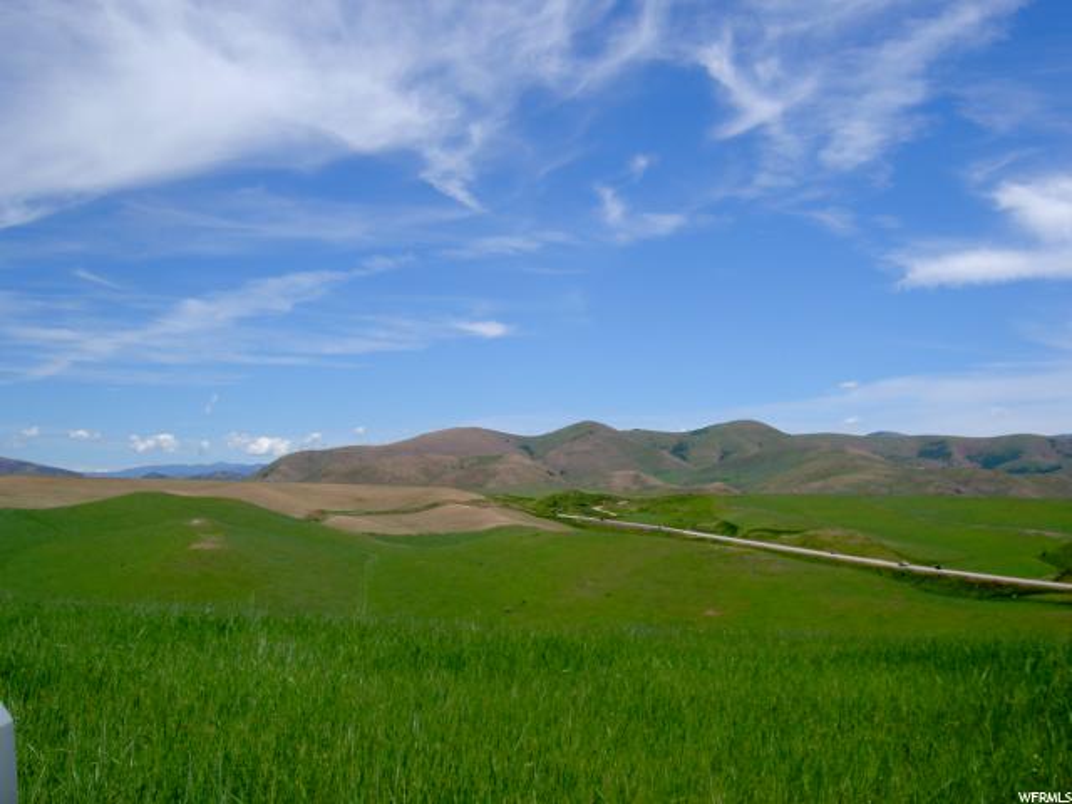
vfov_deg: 36.8
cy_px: 402
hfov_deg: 47.9
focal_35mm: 39
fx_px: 1208
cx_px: 536
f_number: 4.7
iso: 100
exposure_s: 1/500
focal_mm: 8
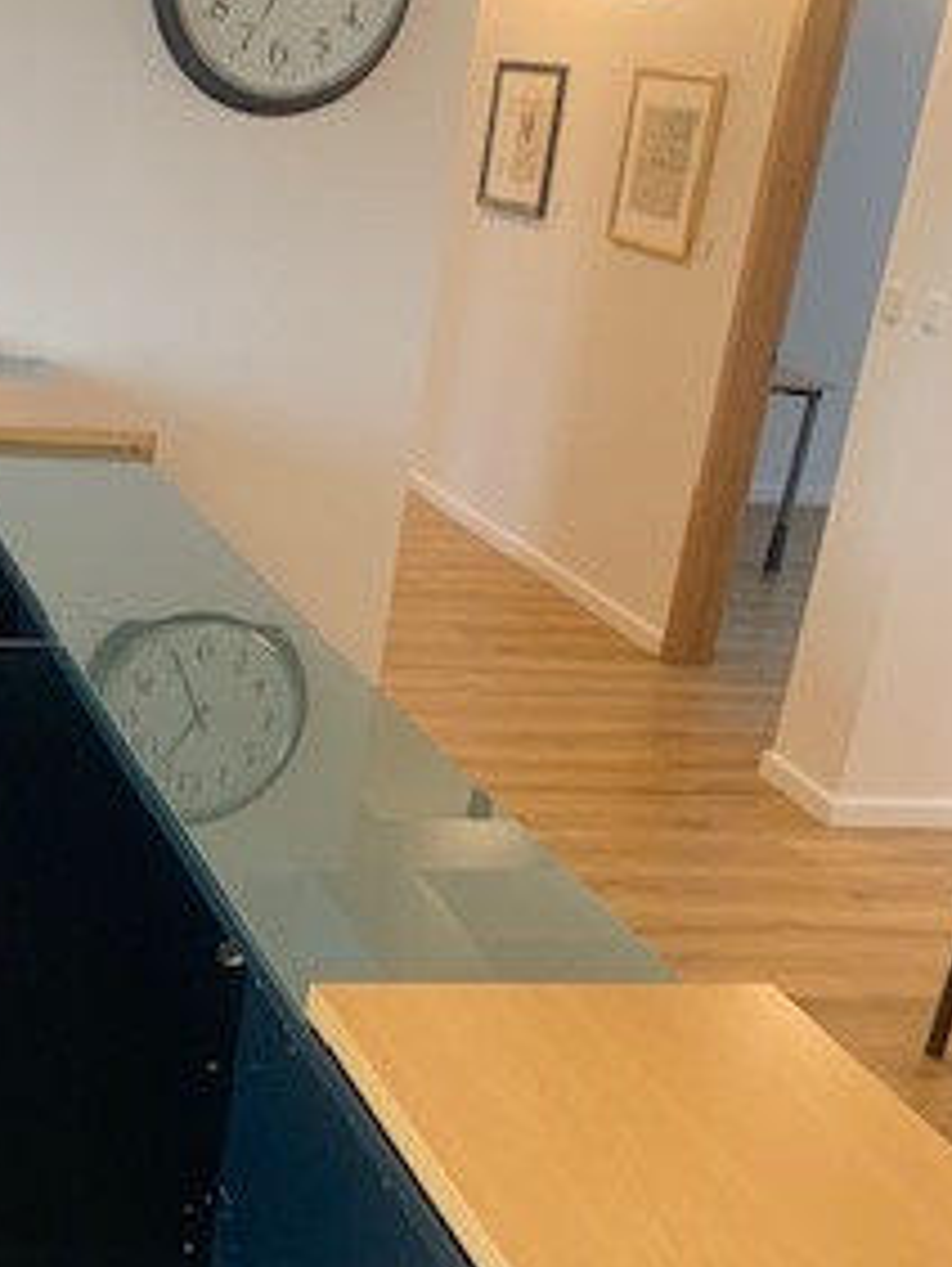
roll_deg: -3.8
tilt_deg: -25.4
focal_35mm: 59
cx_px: -36
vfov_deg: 31.6
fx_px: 2160
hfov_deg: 23.6
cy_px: 1060
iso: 250
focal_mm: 4.25
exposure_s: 1/60
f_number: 1.8
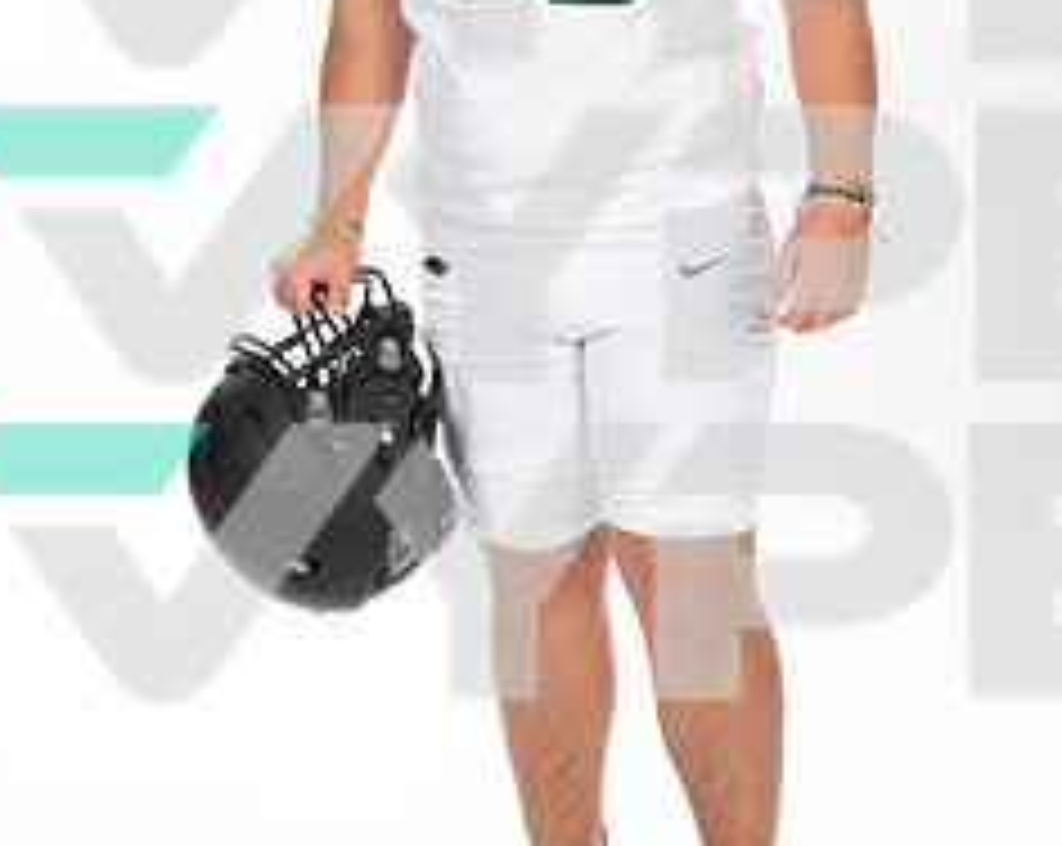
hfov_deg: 18.5
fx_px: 3263
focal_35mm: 104
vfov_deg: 14.7
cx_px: 612
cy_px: 248
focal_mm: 58
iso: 640
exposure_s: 1/400
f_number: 8
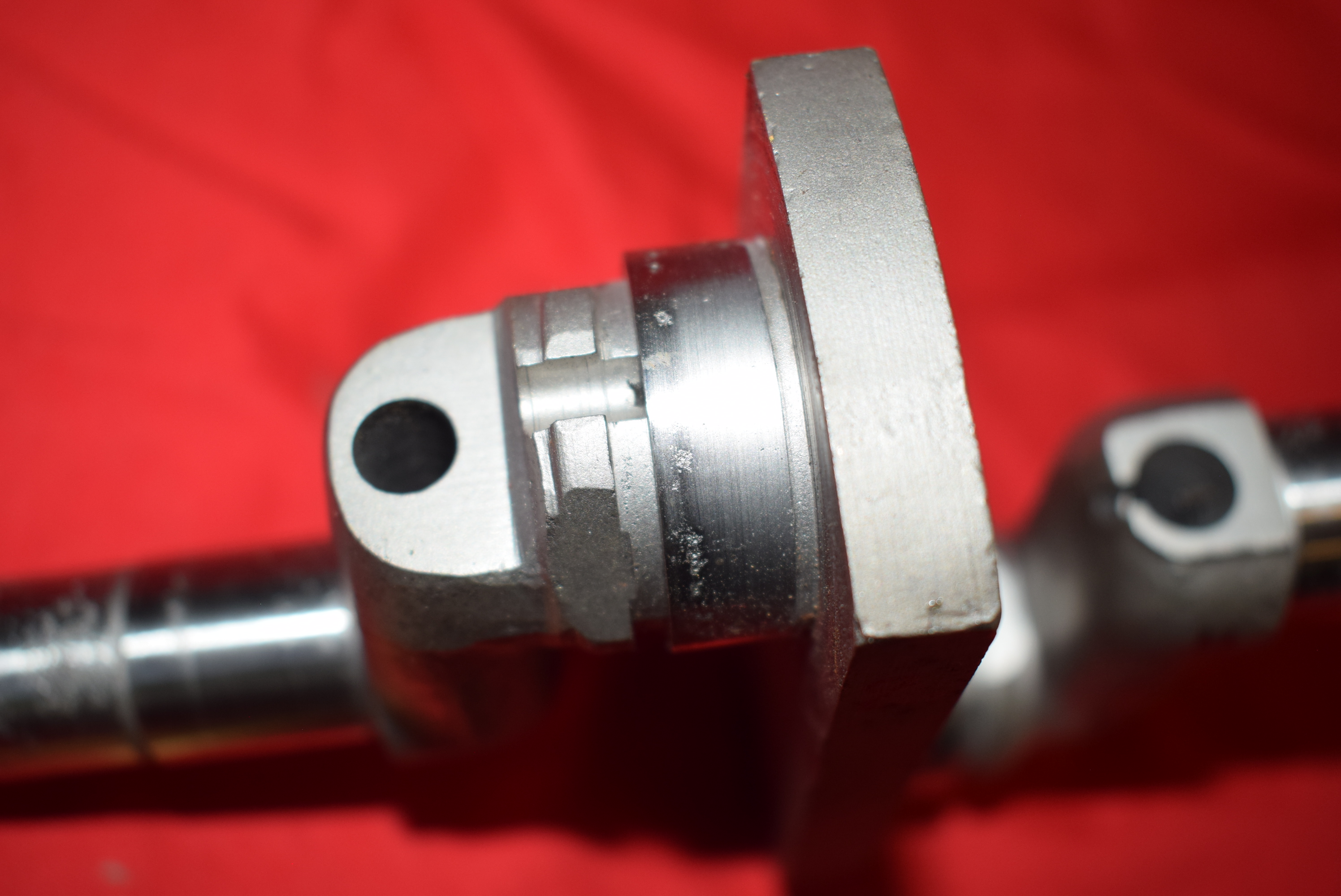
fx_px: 1622
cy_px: 448
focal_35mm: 44
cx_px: 670
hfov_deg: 44.9
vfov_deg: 30.9
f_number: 5
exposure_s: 1/200
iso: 400
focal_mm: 29
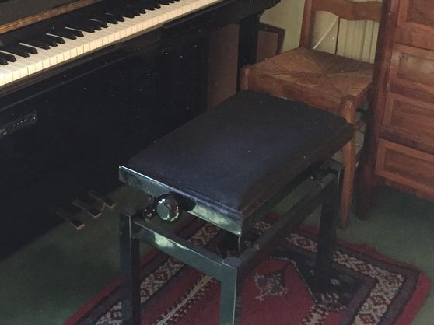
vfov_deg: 27.3
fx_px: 652
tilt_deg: -21.2
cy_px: 54
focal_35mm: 52
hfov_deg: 35.7
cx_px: 89
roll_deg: -0.1
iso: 320
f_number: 2.2
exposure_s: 1/17
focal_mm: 4.15
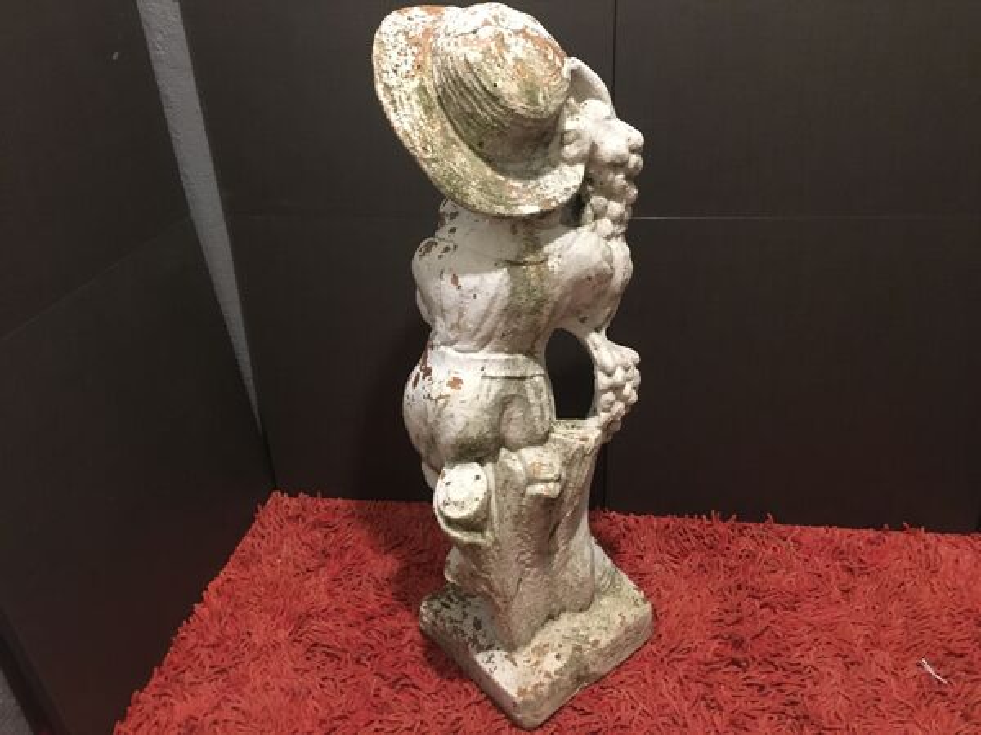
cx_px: 490
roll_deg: +3.4
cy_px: 368
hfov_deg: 61.7
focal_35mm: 29
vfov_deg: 48.2
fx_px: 822
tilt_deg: -27.9
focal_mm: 4.15
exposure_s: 1/17
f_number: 2.2
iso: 250
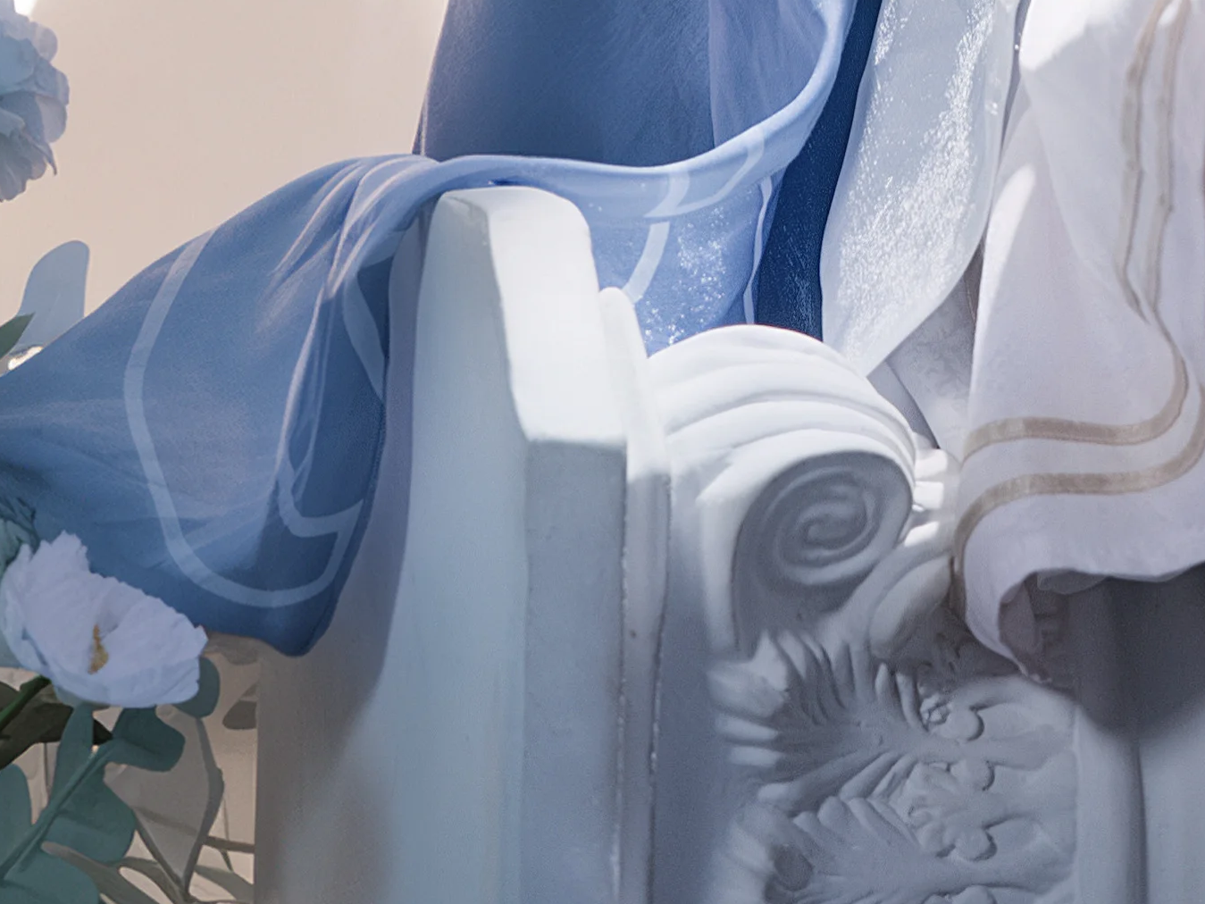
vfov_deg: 4.2
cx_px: 1956
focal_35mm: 349
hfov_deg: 5.6
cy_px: -758
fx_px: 12150
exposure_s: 1/125
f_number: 2.8
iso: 100
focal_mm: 70
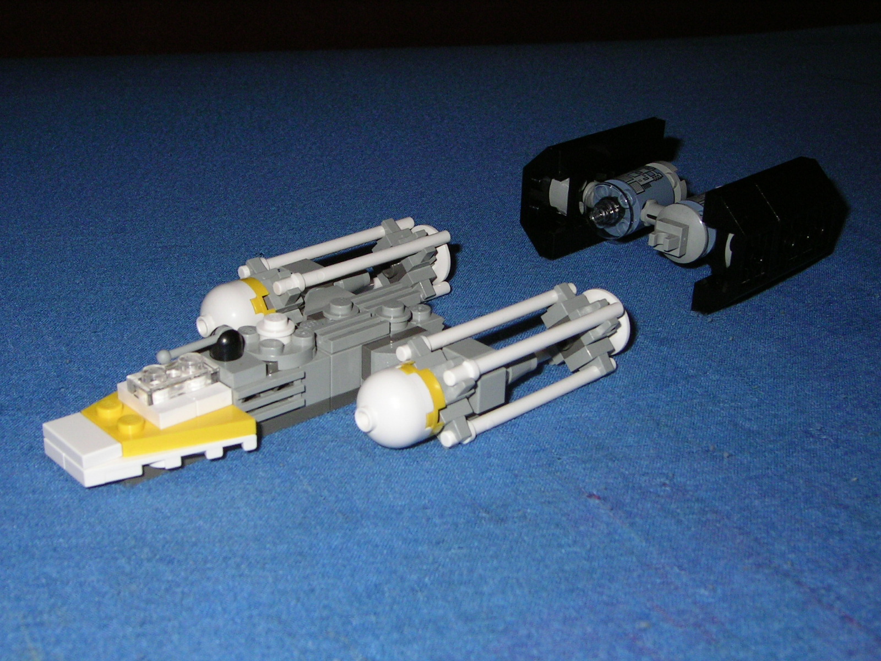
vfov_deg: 30.9
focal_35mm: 47
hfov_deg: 40.4
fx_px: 1196
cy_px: 330
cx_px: 440
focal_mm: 7.4
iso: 100
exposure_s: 1/39.7
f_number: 5.6
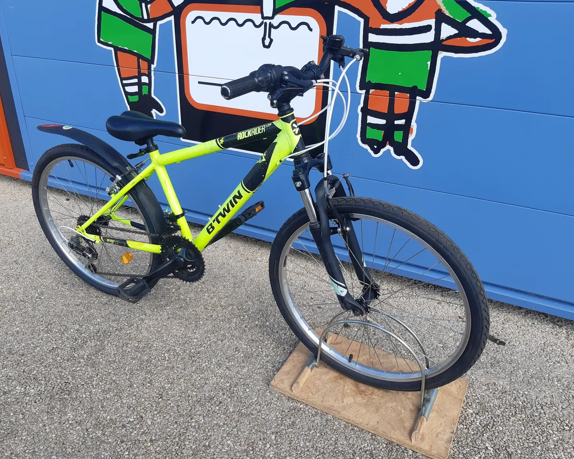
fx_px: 476
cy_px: 225
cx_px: 258
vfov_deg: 51.5
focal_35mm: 28
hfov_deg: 62.1
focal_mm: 3.92
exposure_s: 1/533
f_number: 1.7
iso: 40
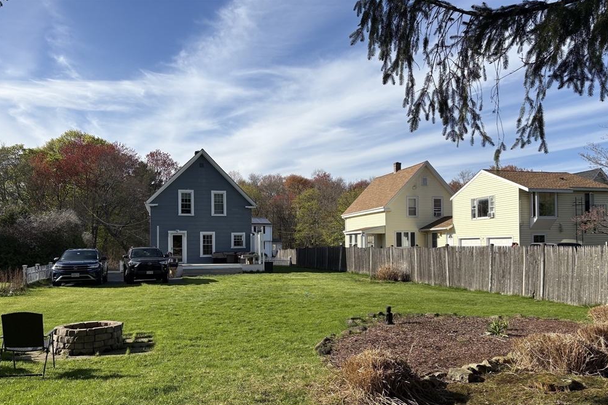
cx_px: 312
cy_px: 235
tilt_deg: +0.6
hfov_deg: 65.5
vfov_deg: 46.2
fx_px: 473
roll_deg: +0.9
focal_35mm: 28
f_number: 1.6
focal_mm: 5.96
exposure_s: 1/4065
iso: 50
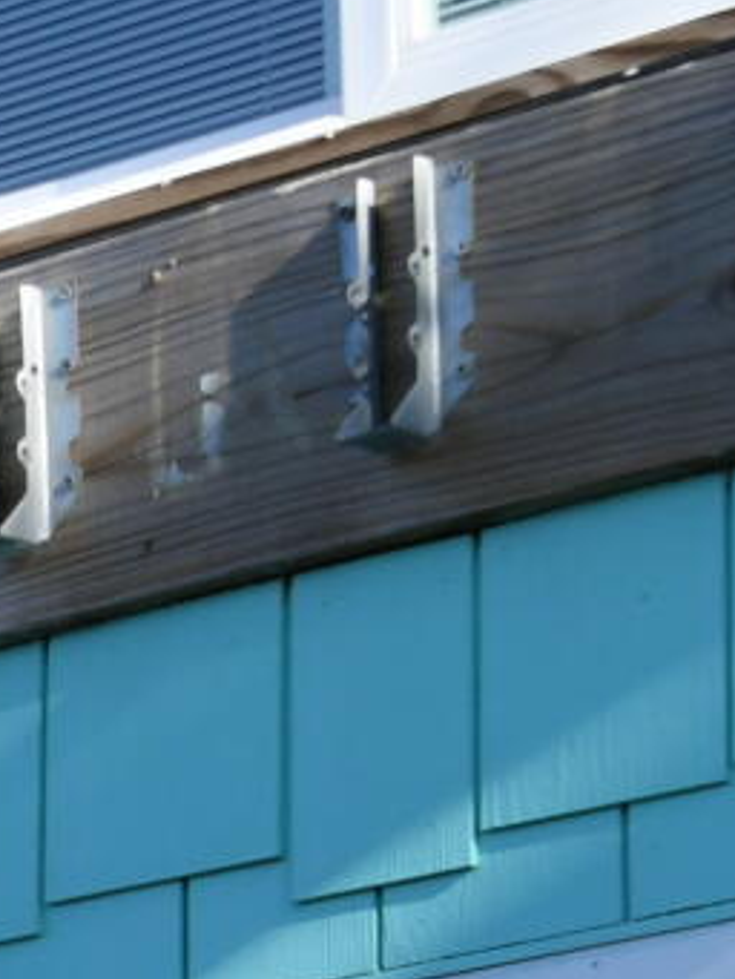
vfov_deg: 7.5
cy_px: 1906
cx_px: -884
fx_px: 7186
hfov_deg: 5.7
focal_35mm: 254
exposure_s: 1/250
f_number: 8
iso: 200
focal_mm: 30
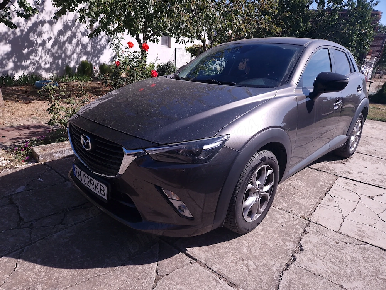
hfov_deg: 73.9
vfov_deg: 58.9
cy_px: 145
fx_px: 256
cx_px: 193
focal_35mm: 23
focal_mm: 5.4
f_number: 1.8
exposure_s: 1/1742
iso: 50
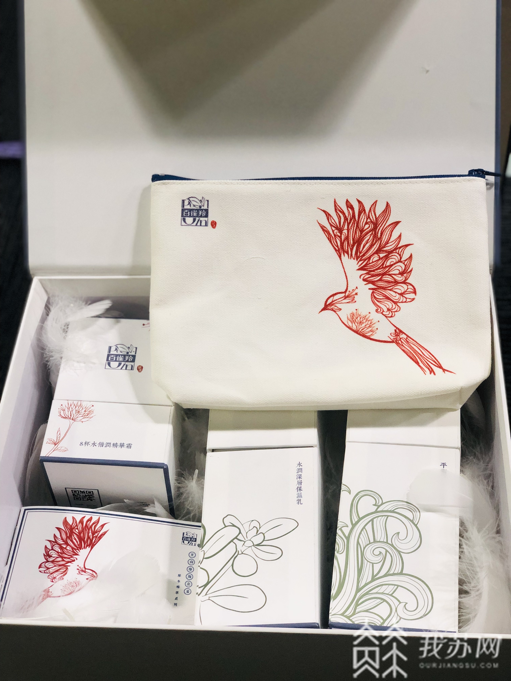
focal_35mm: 52
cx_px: 256
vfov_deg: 36.8
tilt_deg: -50.9
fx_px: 1023
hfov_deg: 28.0
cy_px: 340
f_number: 2.4
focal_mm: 6
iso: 100
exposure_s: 1/60
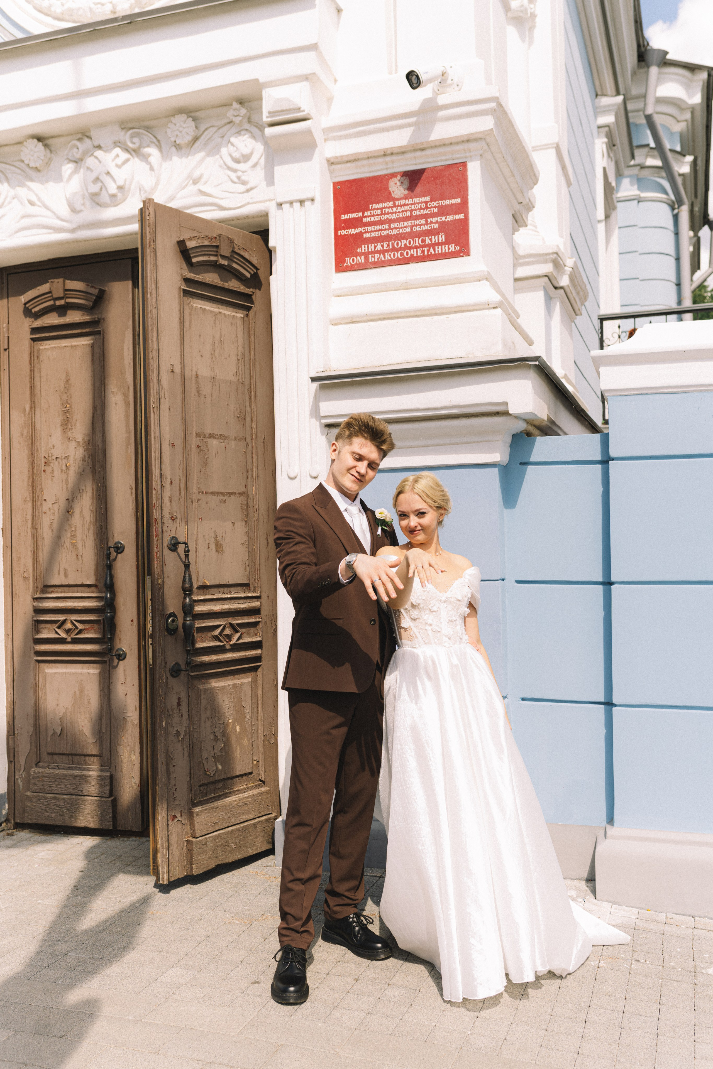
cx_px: 356
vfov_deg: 54.4
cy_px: 534
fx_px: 1040
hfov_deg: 37.9
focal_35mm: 35
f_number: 4
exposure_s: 1/500
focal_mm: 35
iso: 160
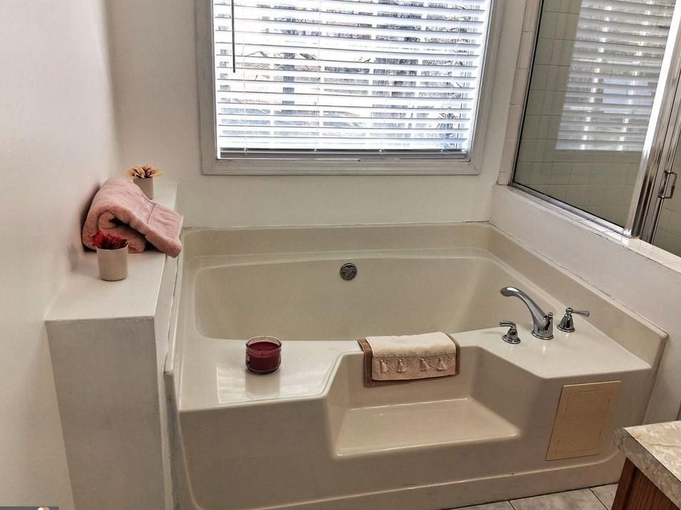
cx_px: 343
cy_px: 259
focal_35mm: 28
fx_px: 551
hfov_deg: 63.4
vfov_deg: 49.7
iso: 32
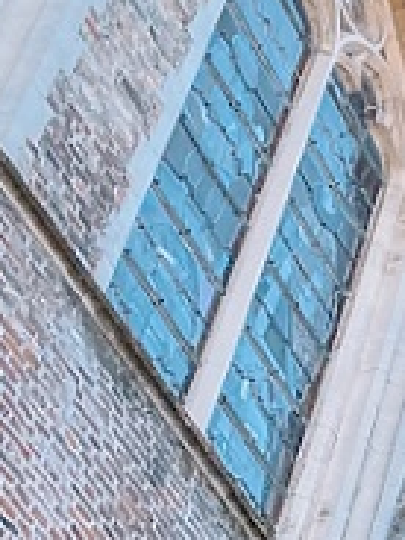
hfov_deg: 9.6
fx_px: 2090
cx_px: 1010
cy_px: 825
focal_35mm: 134
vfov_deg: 13.8
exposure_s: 1/1800
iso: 32
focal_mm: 4.25
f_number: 1.8
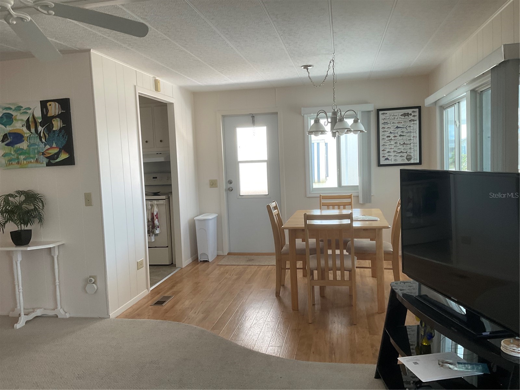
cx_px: 260
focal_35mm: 29
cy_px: 195
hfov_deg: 61.7
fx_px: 436
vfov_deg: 48.2
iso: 50
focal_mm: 3
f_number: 1.8
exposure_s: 1/60
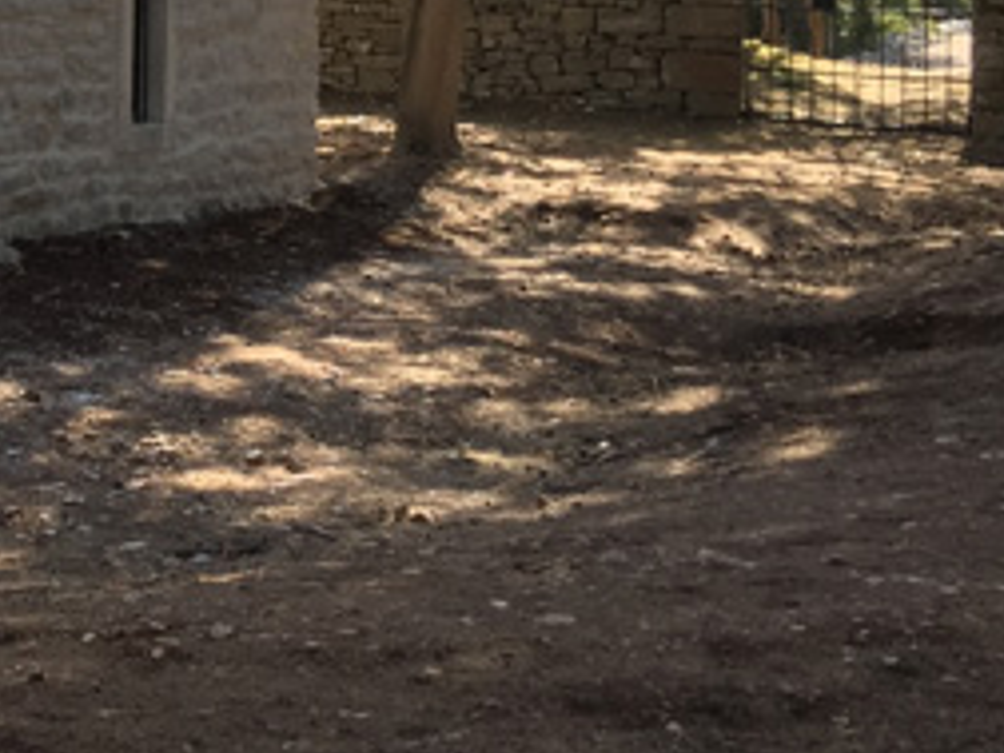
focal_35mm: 92
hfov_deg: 18.6
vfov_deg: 15.5
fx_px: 2668
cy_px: -147
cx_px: -546
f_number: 2.2
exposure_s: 1/276
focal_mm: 4.15
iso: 32
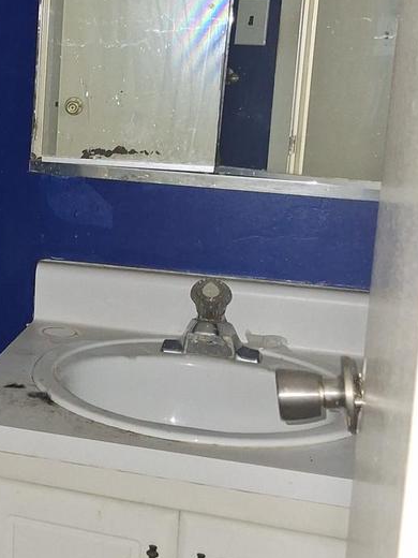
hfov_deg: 20.1
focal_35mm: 68
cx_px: -102
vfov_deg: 28.4
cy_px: 193
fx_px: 1095
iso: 200
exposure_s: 1/33
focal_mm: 5.54
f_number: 1.8
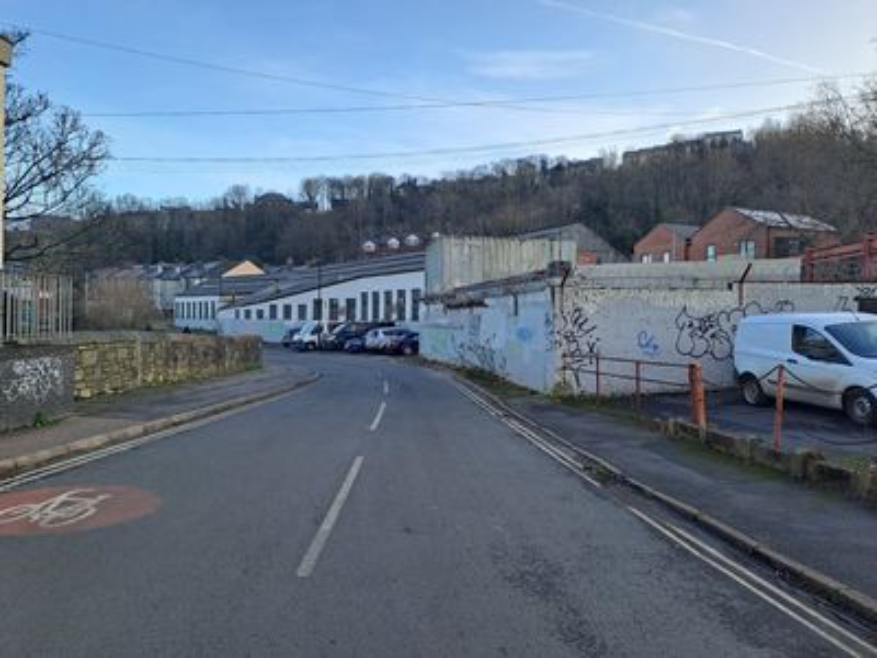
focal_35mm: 25
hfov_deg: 69.4
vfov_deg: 54.9
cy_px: 329
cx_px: 438
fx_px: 633
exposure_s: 1/369
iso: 32
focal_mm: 4.65
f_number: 1.8
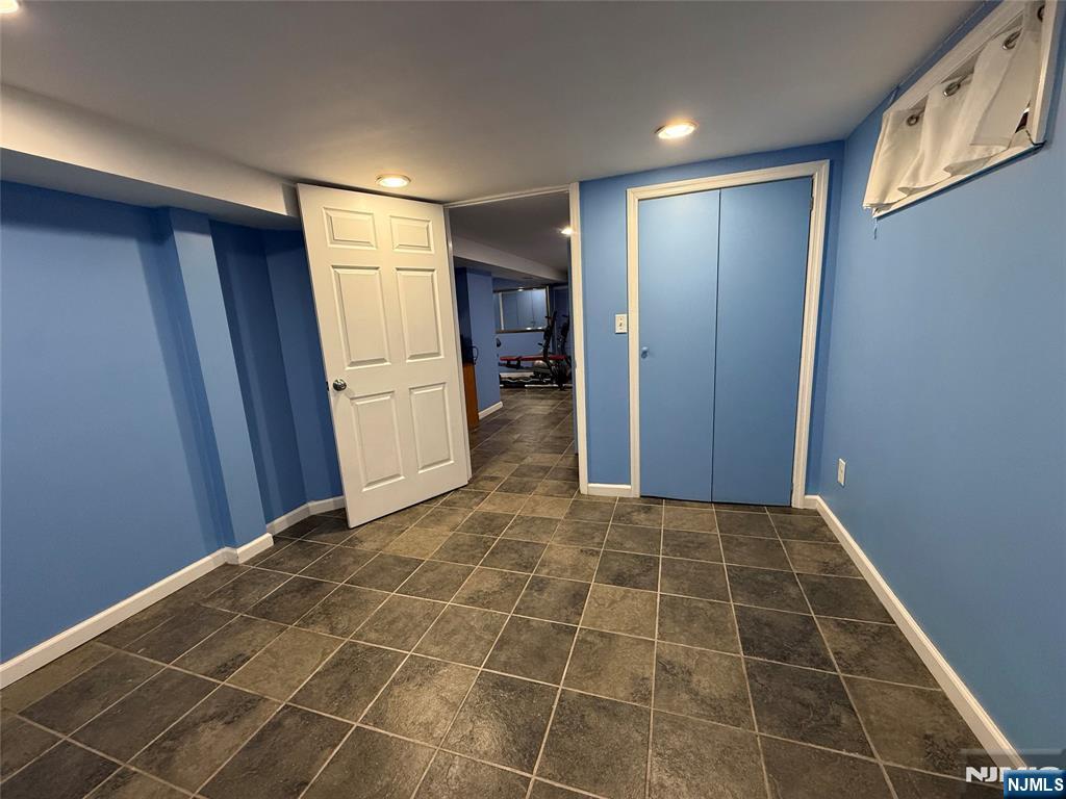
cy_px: 400
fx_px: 431
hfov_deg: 102.1
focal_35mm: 14
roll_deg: +3.2
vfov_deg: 85.7
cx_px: 533
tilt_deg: -10.8
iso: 500
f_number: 2.2
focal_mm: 2.22
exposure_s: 1/120
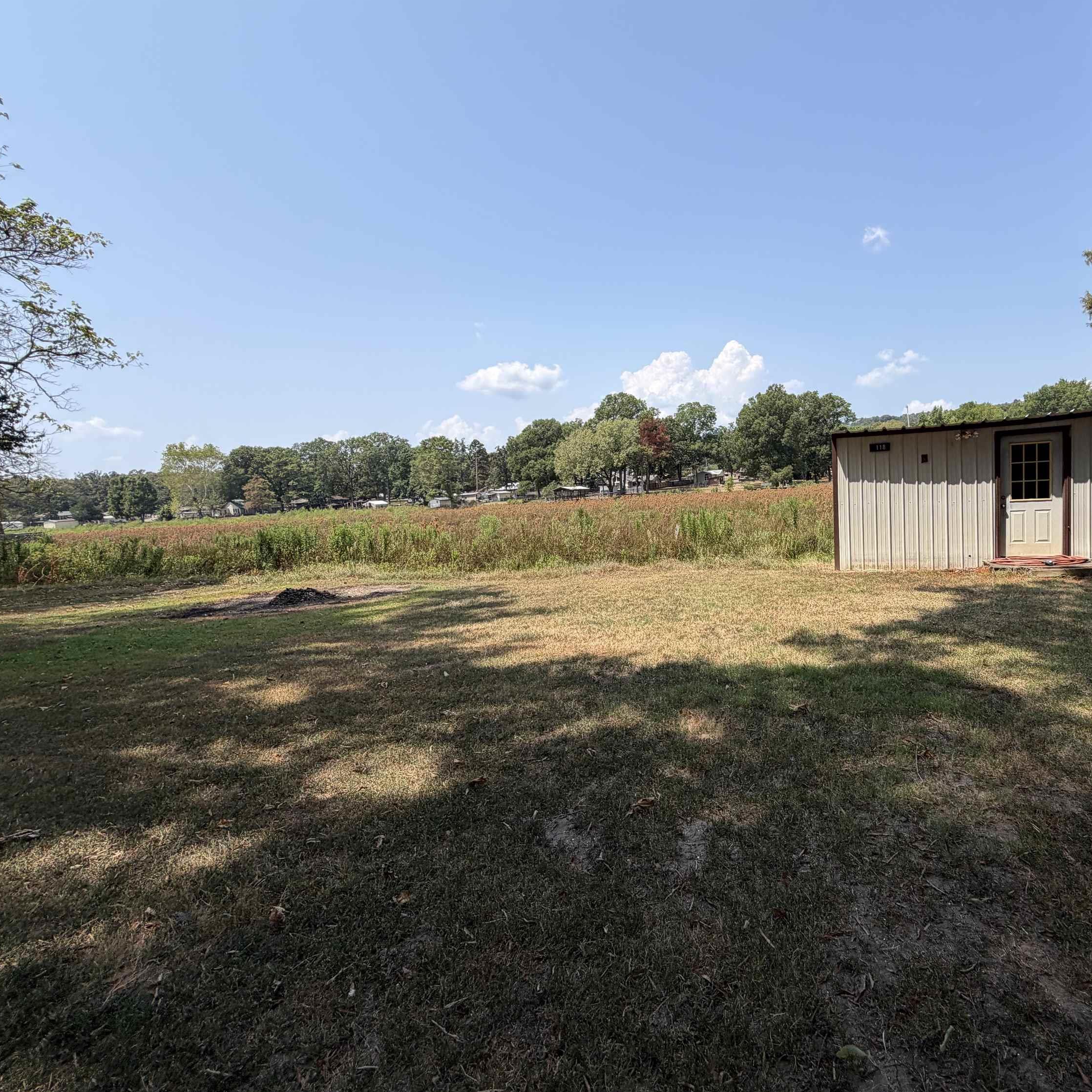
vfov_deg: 84.0
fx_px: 607
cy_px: 536
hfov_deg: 82.7
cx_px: 668
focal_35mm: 17
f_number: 2.2
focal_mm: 2.22
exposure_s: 1/770
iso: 20
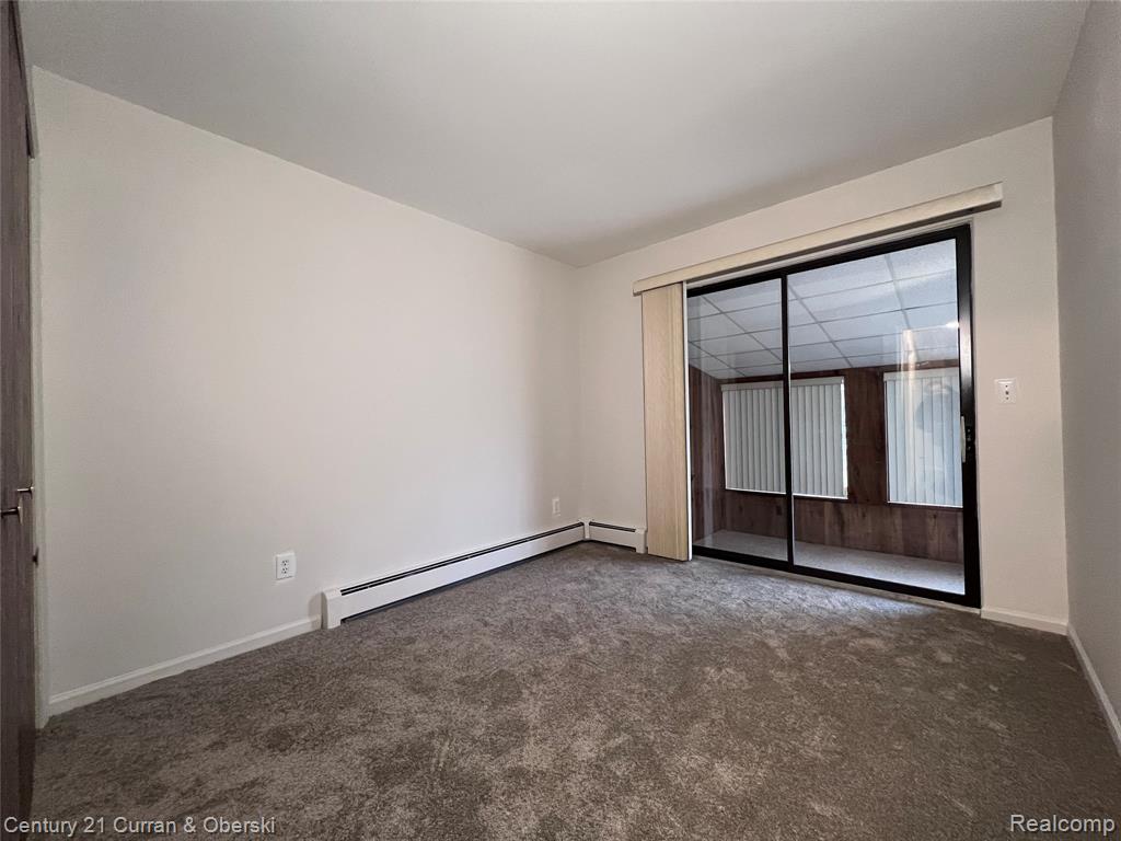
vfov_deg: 89.9
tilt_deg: +0.1
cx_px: 560
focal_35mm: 13
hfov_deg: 106.2
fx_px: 421
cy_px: 420
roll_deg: +0.8
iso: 320
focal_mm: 1.57
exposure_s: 1/60
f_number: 1.8
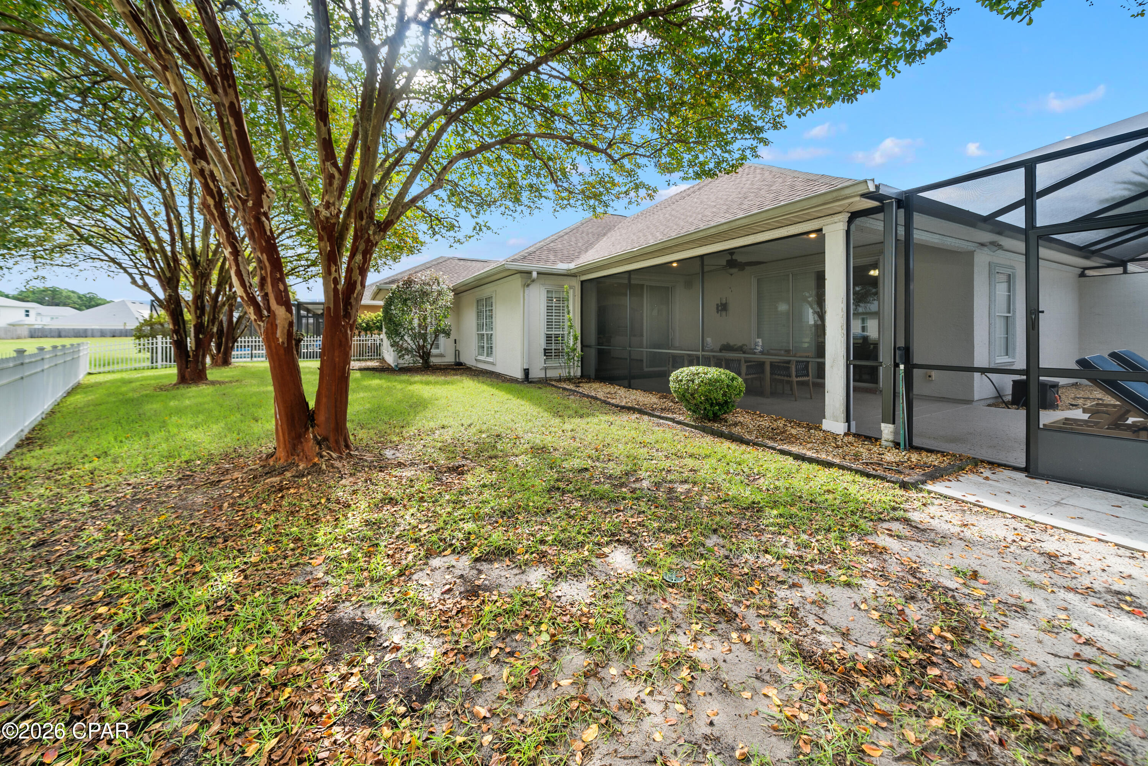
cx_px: 574
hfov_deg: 112.6
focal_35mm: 12
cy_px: 383
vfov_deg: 90.1
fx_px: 383
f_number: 7.1
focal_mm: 12
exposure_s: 1/40
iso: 80
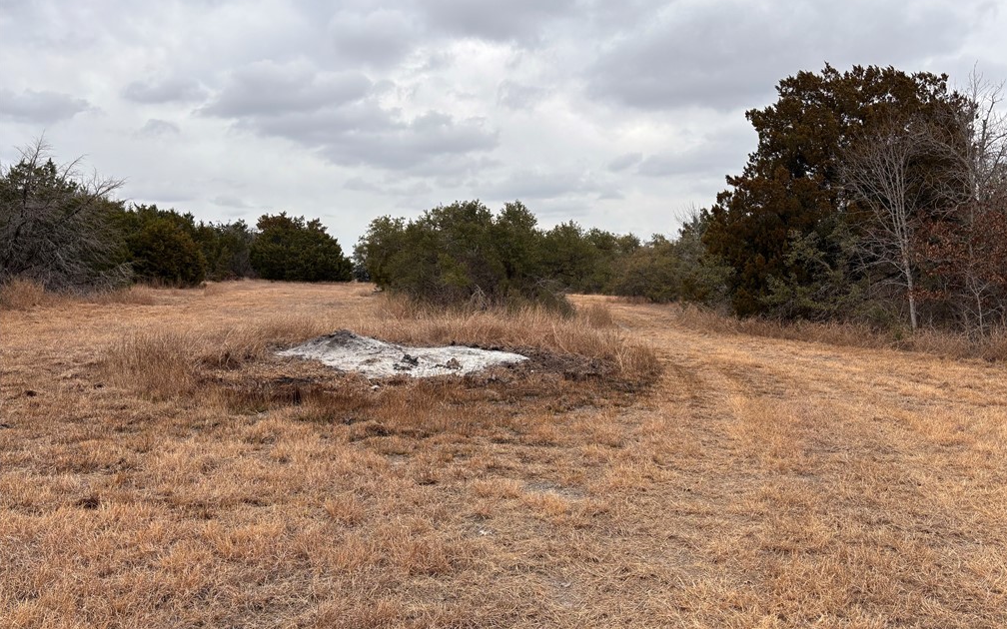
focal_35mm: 28
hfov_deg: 66.5
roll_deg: +2.0
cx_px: 509
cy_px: 326
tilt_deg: -4.8
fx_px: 768
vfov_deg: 44.5
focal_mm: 5.96
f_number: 1.6
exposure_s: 1/2398
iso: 50
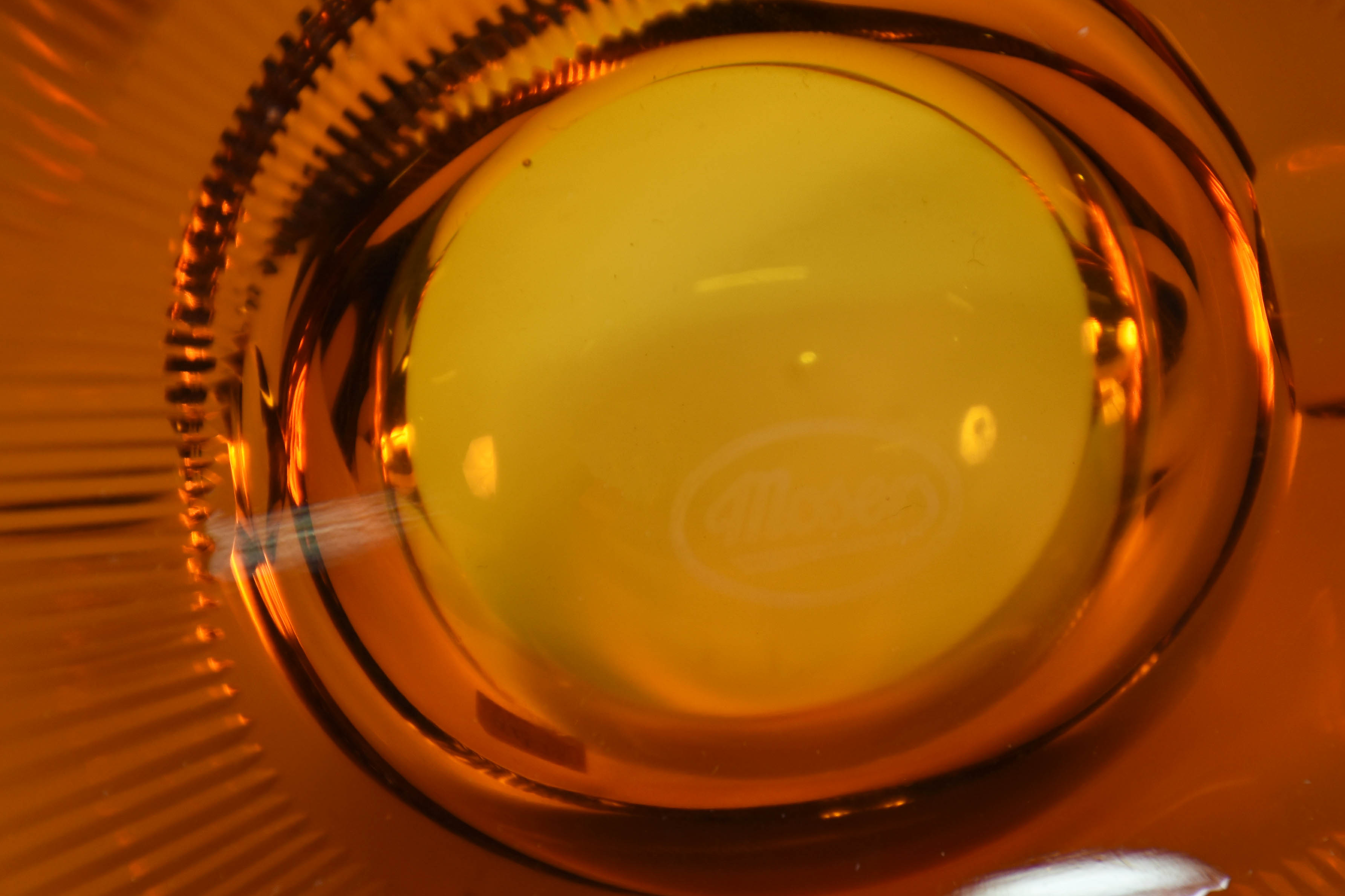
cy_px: 489
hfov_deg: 5.8
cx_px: 823
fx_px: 13189
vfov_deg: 3.9
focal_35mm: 353
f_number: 5.6
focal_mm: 140
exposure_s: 1/50
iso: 200
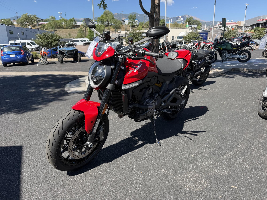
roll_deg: +2.0
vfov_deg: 56.8
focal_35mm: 24
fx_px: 185
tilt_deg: -15.7
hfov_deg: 71.6
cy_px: 100
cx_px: 134
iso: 80
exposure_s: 1/1553
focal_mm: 6.76
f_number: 1.78
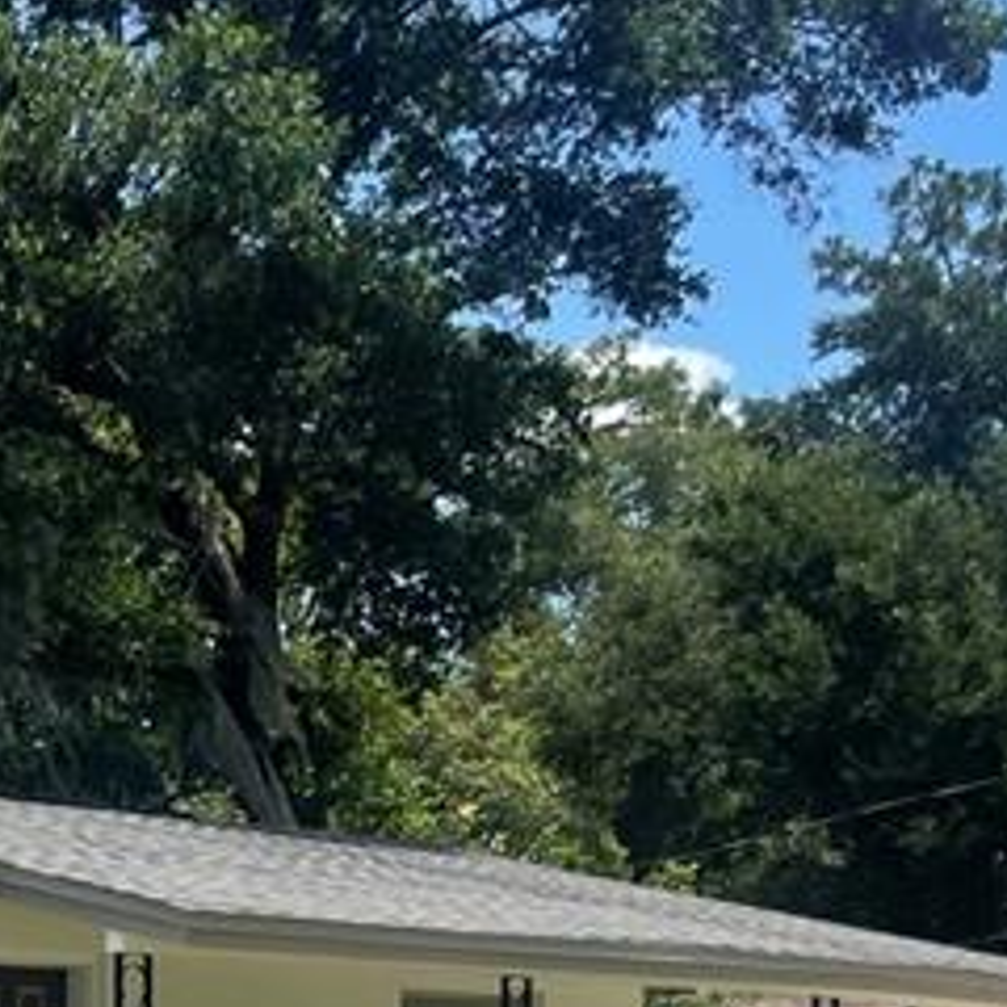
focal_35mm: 98
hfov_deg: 15.2
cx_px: -848
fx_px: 3225
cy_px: 1200
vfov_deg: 17.0
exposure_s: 1/2618
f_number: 1.6
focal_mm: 4.2
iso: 32
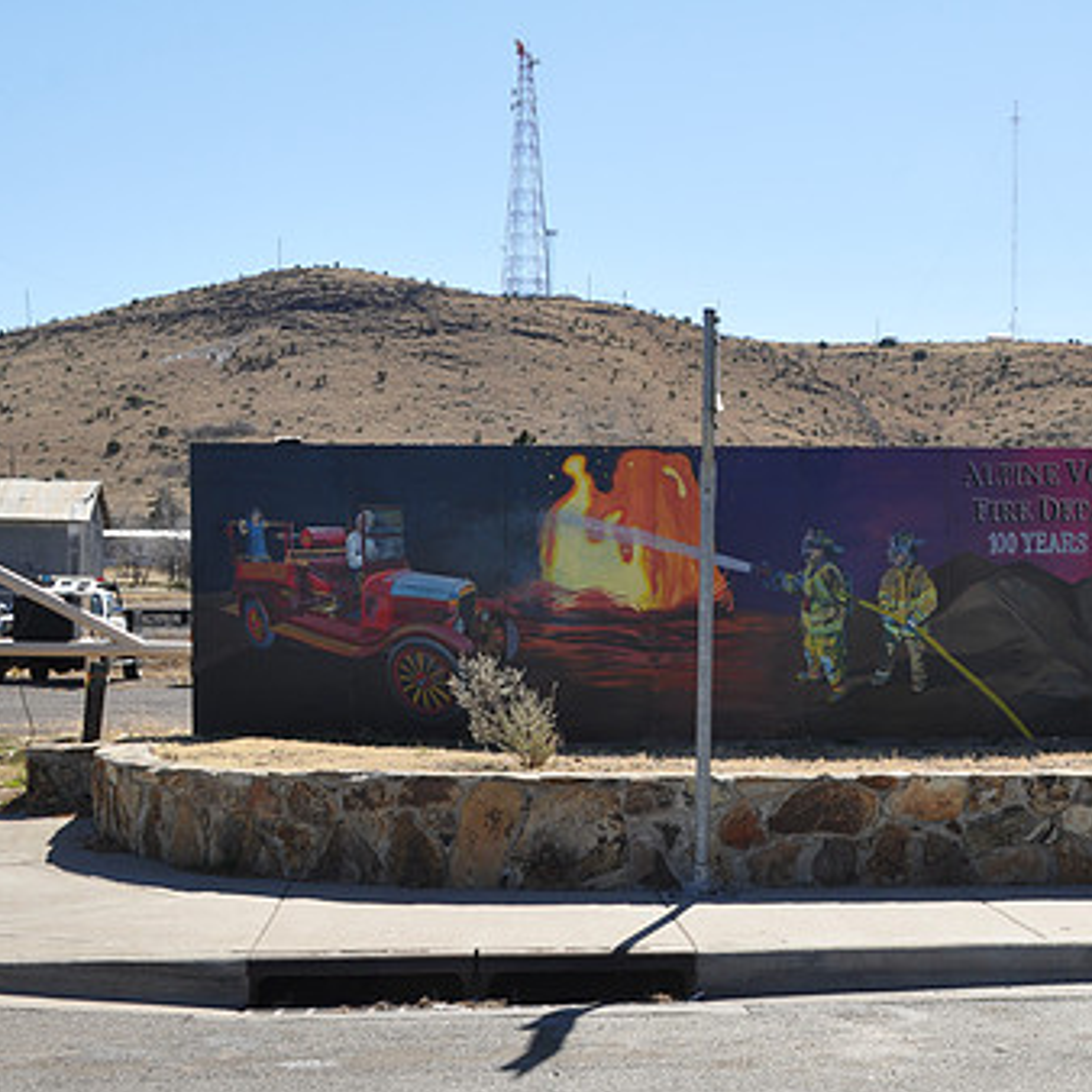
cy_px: 593
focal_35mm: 68
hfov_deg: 25.0
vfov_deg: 25.4
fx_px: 2417
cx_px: 898
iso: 200
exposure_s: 1/125
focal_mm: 31
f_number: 11
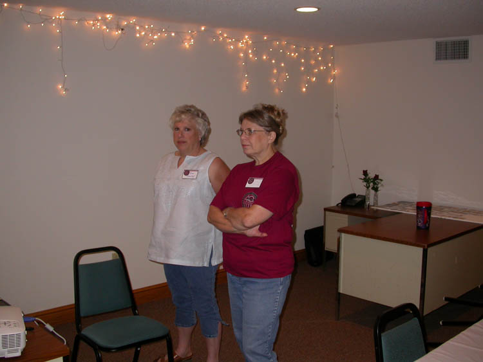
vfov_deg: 37.7
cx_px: 242
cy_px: 181
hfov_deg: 49.0
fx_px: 530
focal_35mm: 38
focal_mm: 7.85
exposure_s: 1/60
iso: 100
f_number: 2.6
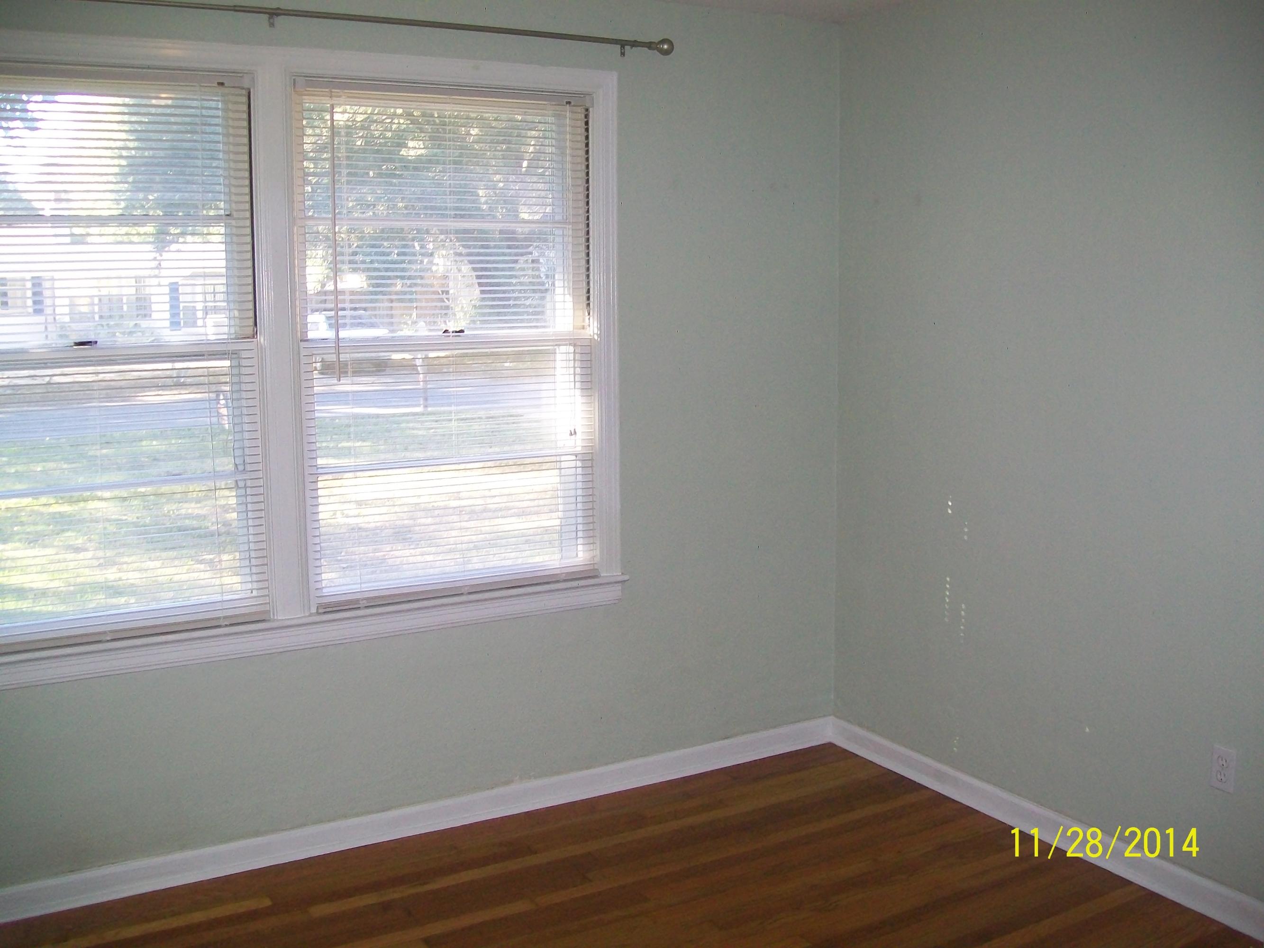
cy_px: 474
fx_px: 1241
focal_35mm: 34
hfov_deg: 54.0
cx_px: 632
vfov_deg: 41.8
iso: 160
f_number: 2.7
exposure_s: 1/60
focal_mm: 6.1
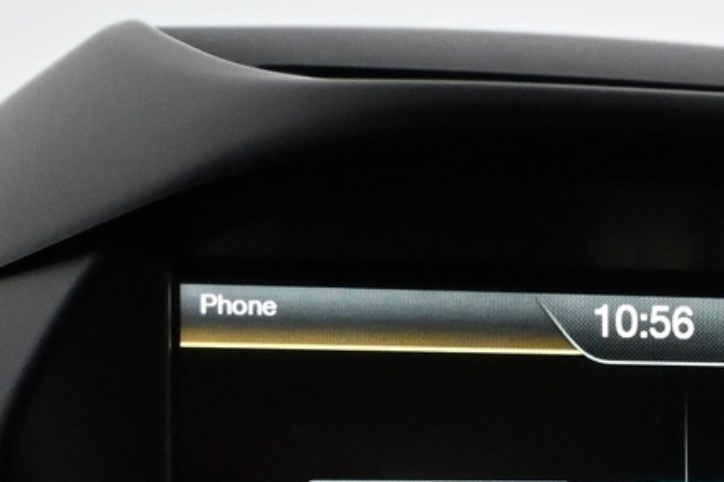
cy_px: 592
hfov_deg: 18.5
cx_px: 647
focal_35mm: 109
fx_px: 2191
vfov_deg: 12.3
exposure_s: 1/250
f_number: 3.8
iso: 5000
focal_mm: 19.5
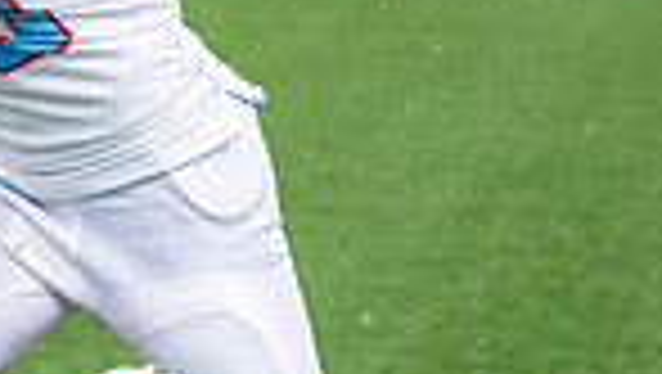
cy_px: 114
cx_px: -613
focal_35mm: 327
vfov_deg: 3.7
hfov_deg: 6.4
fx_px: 5745
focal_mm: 70
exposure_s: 1/1000
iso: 400
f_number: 2.8
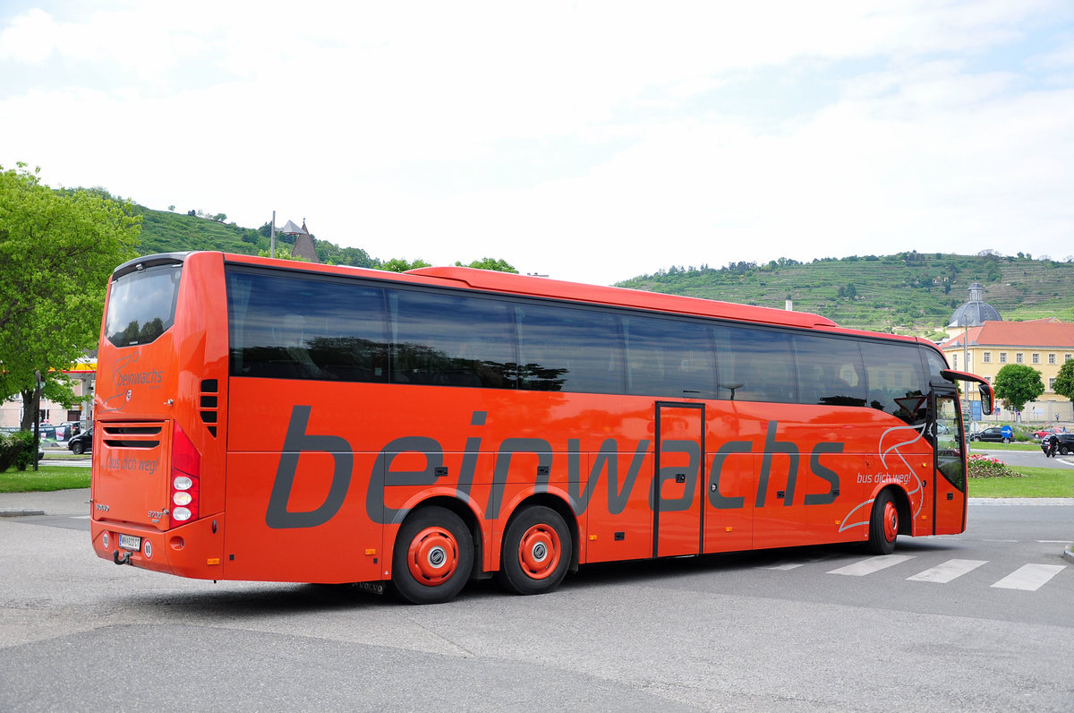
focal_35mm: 38
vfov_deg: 35.4
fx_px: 1117
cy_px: 356
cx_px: 537
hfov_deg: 51.4
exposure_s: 1/500
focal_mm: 25
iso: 200
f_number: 4
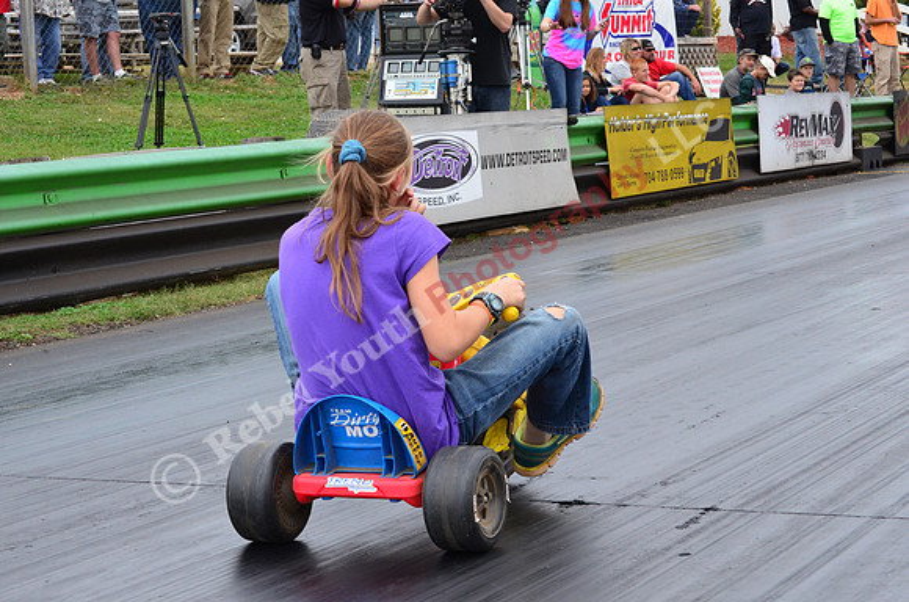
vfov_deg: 16.5
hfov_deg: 24.7
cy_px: 301
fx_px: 2079
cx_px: 454
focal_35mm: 82
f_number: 11
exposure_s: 1/500
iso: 1000
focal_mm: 55
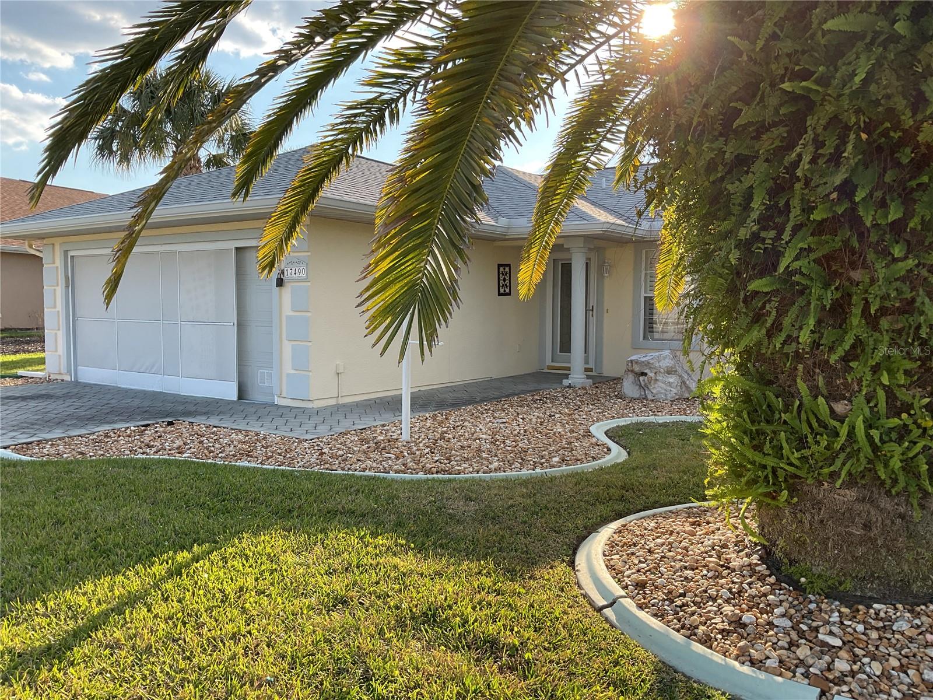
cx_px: 466
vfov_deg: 48.2
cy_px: 350
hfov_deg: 61.7
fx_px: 782
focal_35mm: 29
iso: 16
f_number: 1.8
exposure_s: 1/540
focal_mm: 3
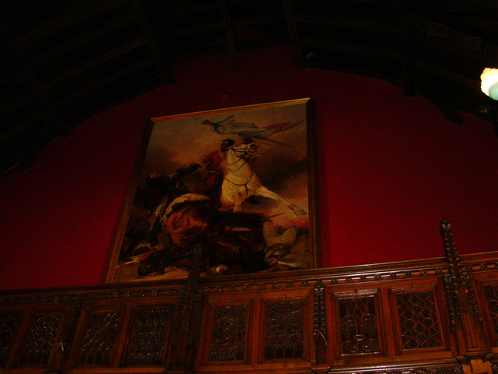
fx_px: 547
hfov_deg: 49.0
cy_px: 187
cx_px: 249
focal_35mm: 38
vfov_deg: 37.7
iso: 200
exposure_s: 1/60.1
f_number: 2.8
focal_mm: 5.8
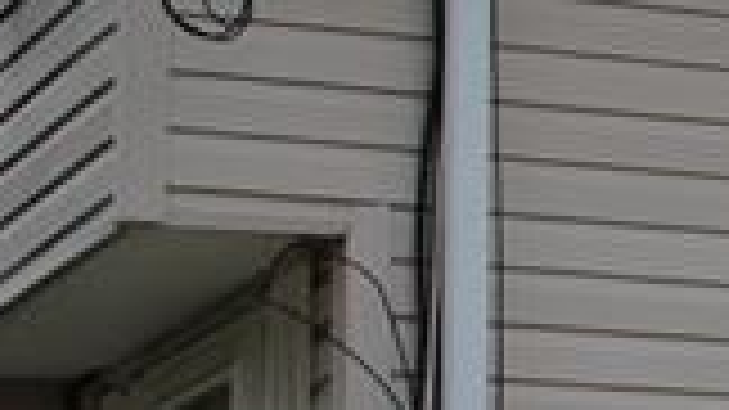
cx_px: 2016
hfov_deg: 8.0
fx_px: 4618
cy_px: 498
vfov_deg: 5.1
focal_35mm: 239
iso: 100
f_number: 8
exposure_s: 1/250
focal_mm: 24
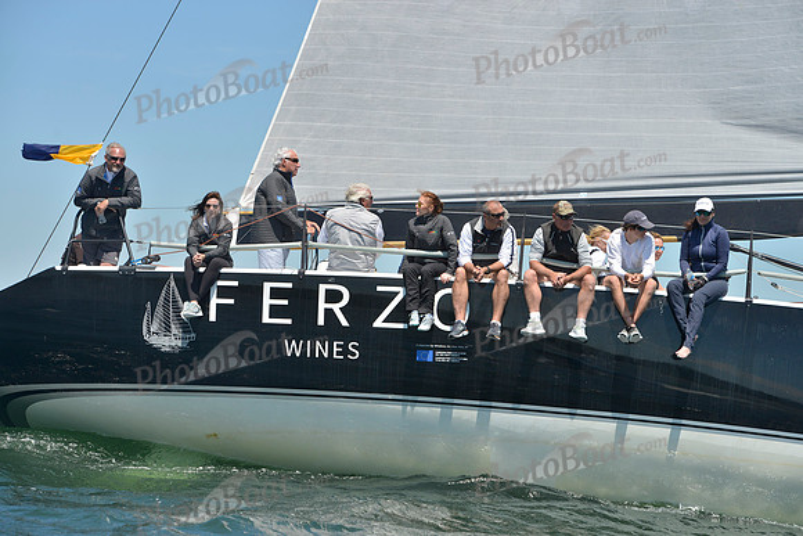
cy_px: 268
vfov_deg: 11.8
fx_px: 2588
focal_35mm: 116
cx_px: 402
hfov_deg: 17.6
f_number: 7.1
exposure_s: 1/1250
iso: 280
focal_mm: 116
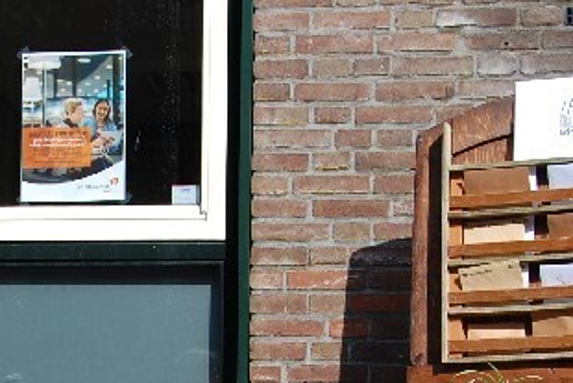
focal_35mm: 122
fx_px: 1943
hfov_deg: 16.6
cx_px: 107
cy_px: 407
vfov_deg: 11.1
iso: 200
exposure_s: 1/320
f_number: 9
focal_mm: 28
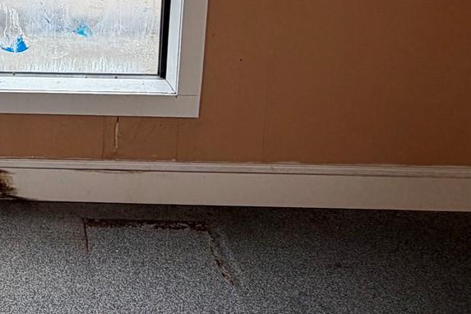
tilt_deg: -15.0
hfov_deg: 34.5
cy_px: 30
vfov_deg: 25.2
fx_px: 680
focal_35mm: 52
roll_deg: +0.7
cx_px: -7
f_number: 2.2
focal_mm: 2.22
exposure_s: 1/122
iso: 40
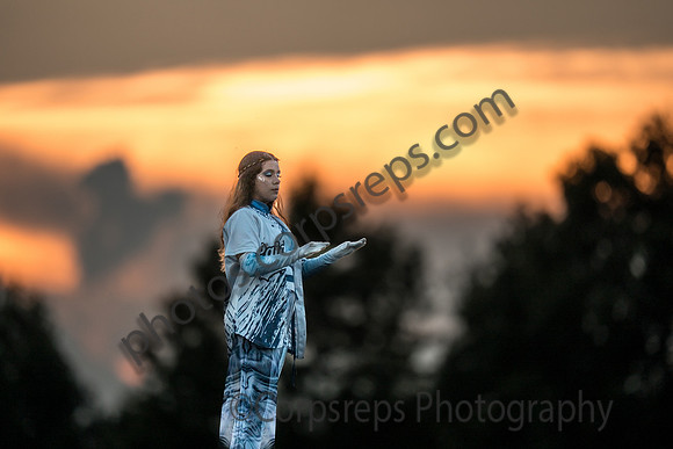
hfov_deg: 5.2
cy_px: 224
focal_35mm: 400
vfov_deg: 3.4
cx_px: 336
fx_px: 7479
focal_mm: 400
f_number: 2.8
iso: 320
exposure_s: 1/6400
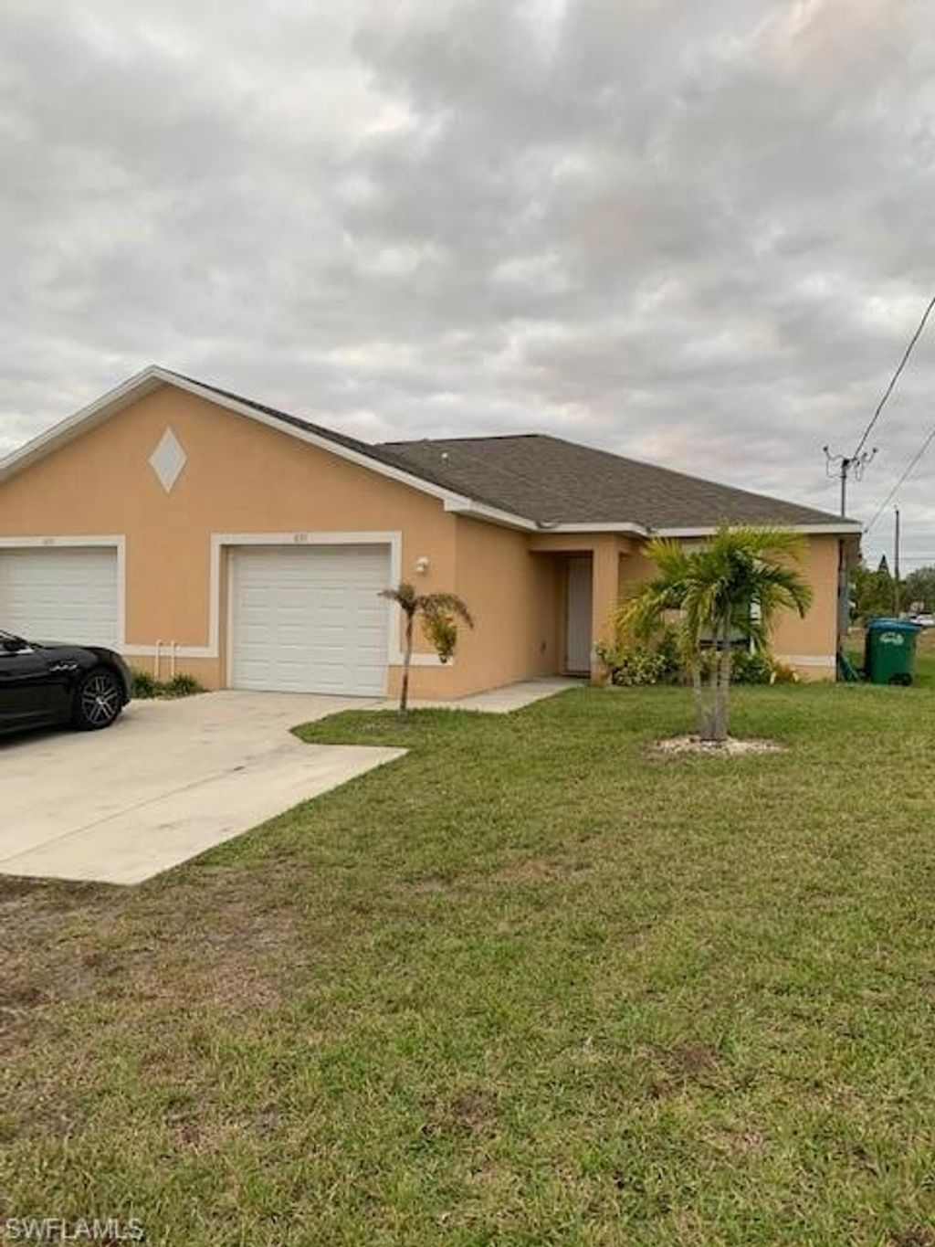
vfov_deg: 67.3
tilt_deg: -1.0
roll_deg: -0.8
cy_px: 624
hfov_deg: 53.1
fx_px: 936
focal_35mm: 26
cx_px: 468
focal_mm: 4.25
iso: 100
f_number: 1.8
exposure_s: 1/109
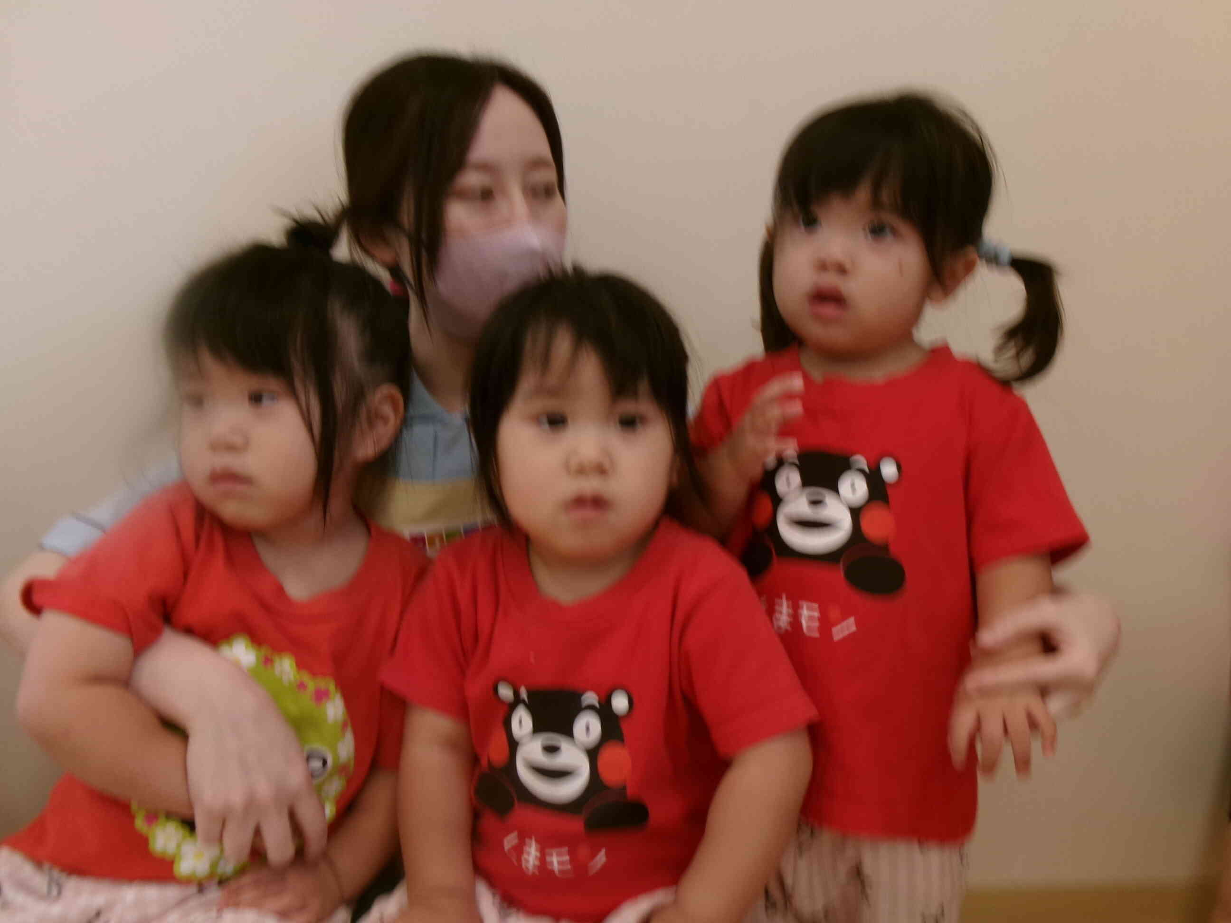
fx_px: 996
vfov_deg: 49.7
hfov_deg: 63.4
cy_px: 462
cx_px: 616
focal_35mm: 28
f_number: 3.9
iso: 113
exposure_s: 1/34
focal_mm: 5.1
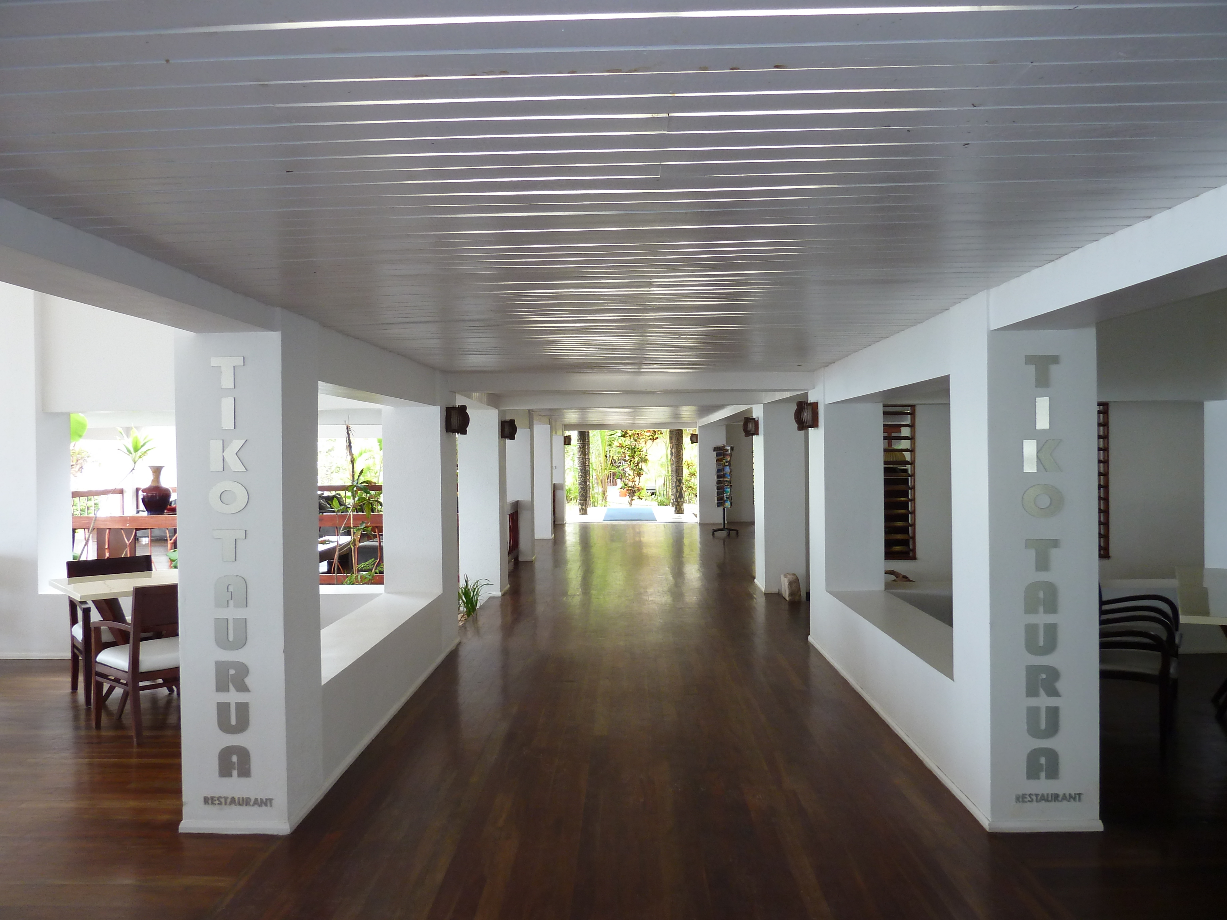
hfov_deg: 69.4
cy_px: 460
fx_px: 886
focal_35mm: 25
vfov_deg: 54.9
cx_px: 614
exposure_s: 1/30
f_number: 3.3
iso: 125
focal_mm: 4.1
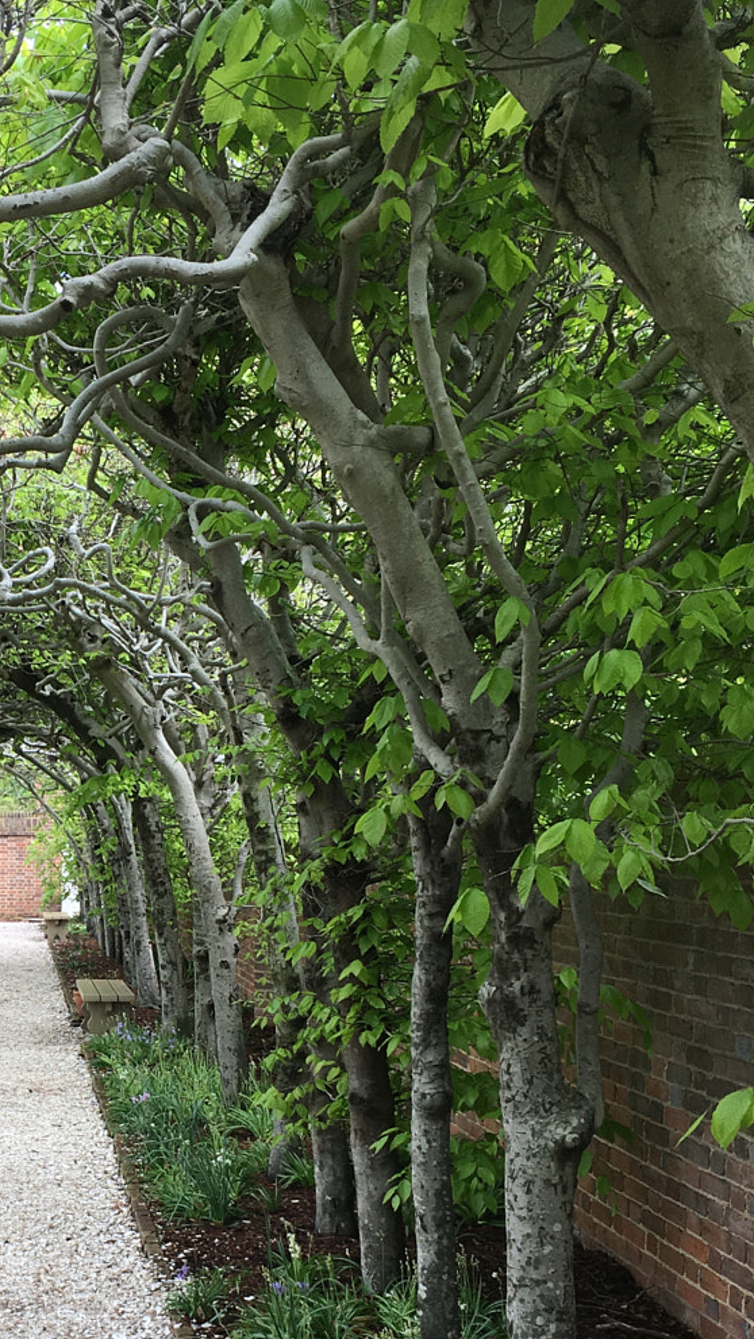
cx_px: -24
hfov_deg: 22.5
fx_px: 1811
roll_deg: +0.4
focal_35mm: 51
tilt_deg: -1.2
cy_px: 915
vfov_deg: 40.0
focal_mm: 4.15
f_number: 2.2
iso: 25
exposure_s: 1/297
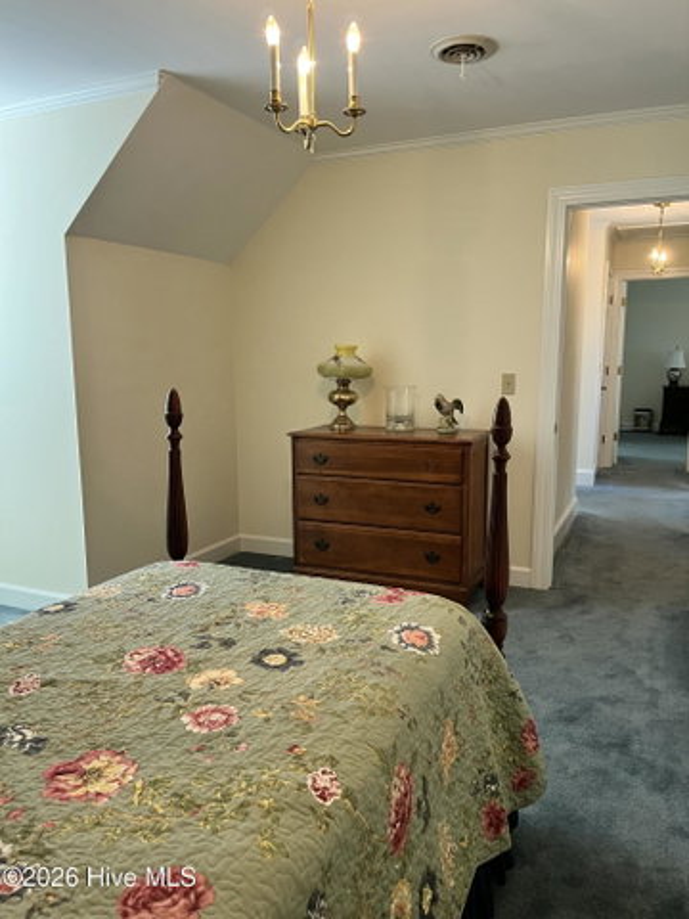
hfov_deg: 53.1
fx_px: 690
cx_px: 344
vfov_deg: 67.3
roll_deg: +1.2
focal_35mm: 26
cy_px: 460
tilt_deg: -8.7
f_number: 1.6
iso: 125
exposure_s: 1/60
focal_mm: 5.1
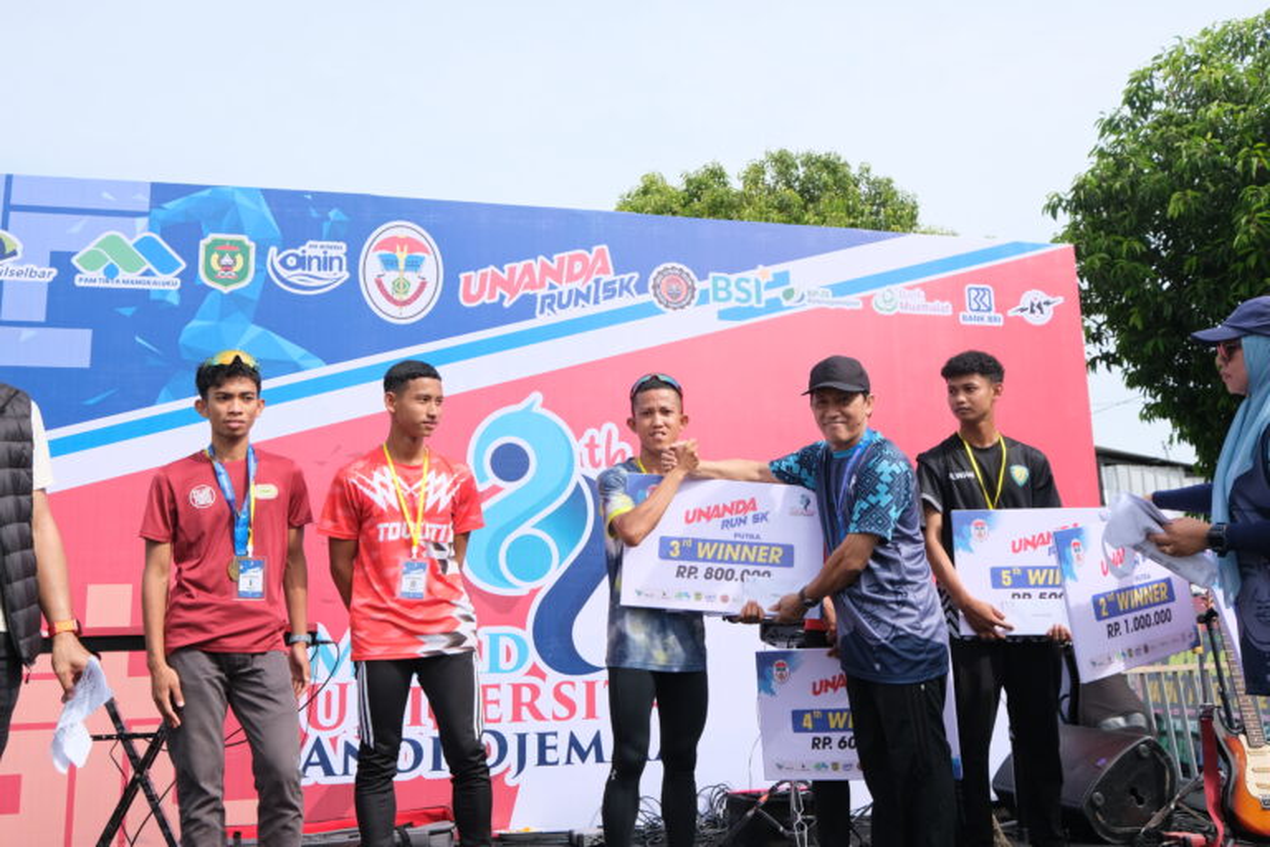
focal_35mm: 31
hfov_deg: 60.3
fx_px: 1094
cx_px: 635
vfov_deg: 42.3
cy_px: 424
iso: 320
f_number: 5.6
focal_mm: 20.9
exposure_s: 1/600
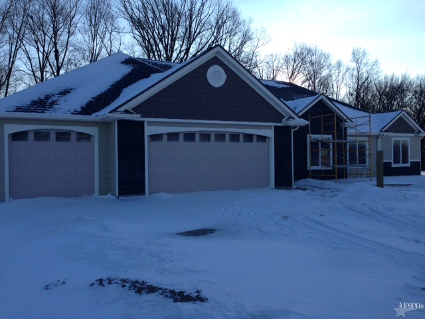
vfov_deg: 42.9
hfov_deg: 55.4
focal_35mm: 33
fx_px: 405
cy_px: 160
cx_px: 212
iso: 50
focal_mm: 4.12
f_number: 2.4
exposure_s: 1/1153
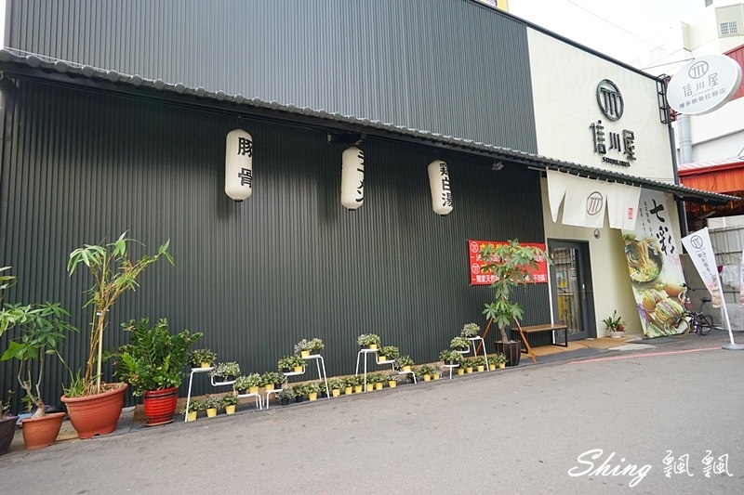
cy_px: 248
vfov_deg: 67.4
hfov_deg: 90.0
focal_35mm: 18
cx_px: 372
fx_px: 372
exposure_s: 1/1000
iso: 1600
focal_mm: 18
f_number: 5
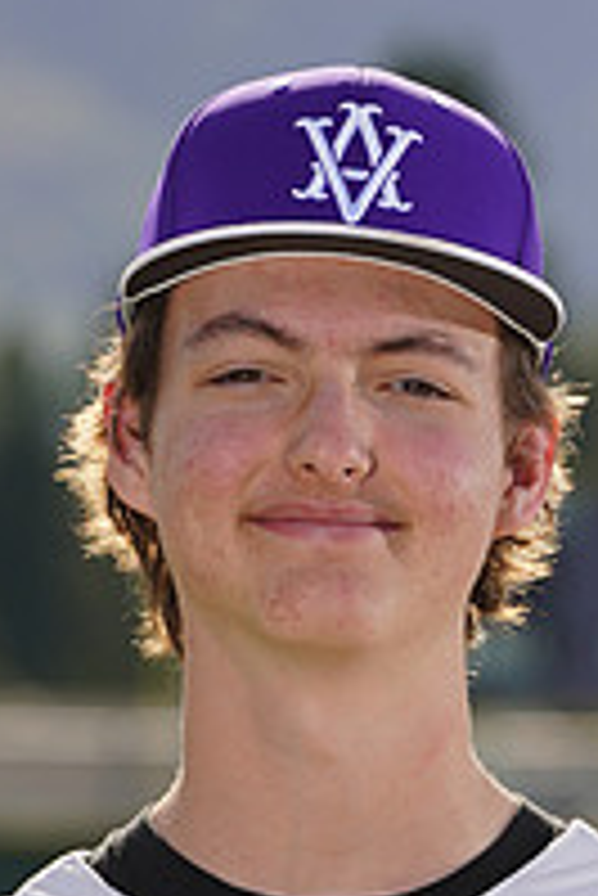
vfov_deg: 2.9
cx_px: 308
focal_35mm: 712
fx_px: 17709
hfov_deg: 1.9
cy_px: 1148
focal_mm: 244
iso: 100
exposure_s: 1/250
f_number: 9
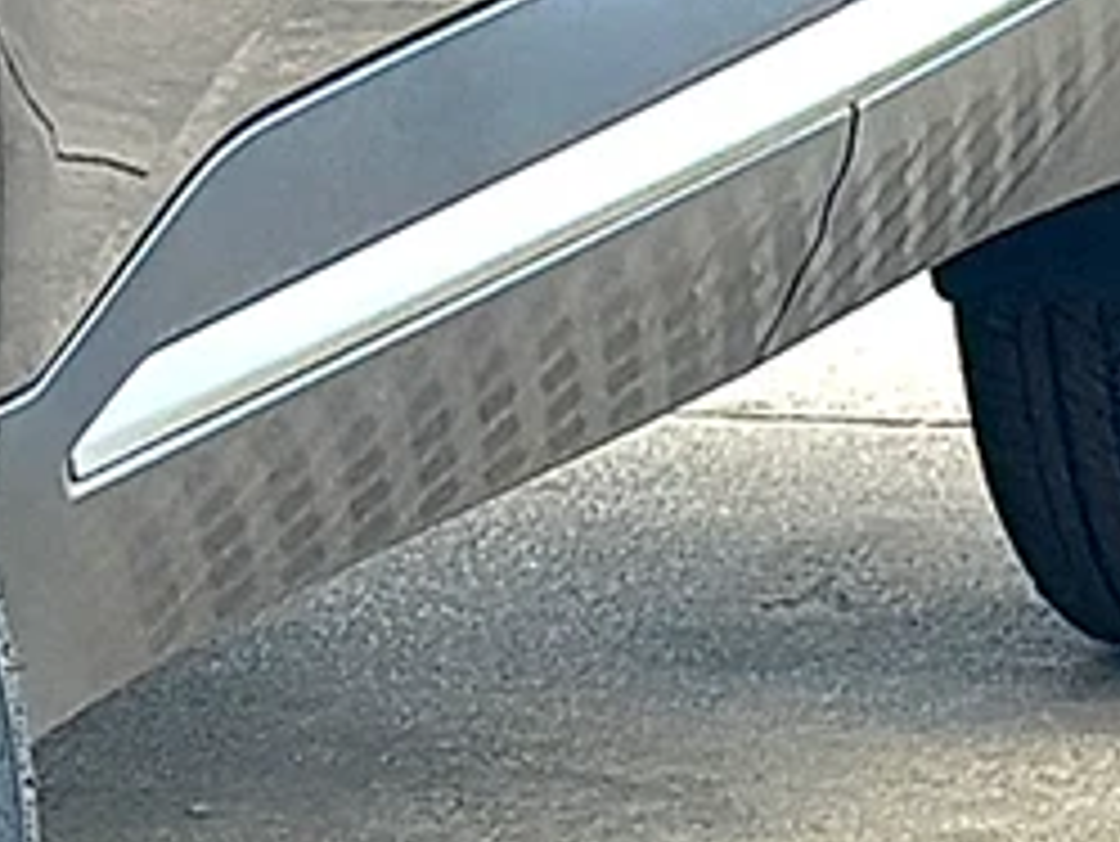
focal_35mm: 281
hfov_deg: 7.0
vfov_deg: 5.3
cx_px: -36
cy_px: 1033
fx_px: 9096
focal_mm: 6.86
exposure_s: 1/677
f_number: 1.78
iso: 80
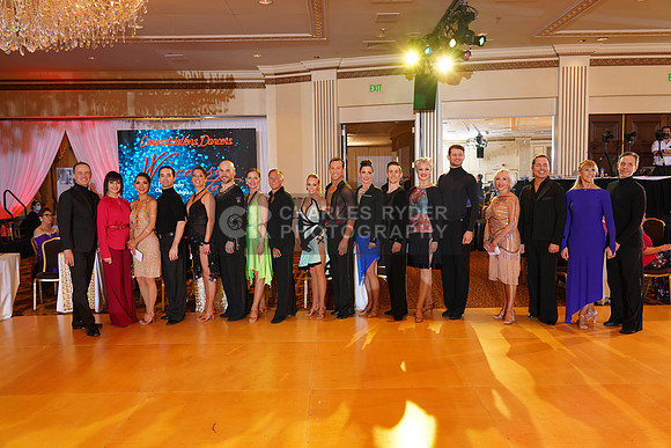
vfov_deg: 48.0
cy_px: 224
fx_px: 503
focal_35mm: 27
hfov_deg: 67.4
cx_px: 336
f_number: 4.5
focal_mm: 27
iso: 1600
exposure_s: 1/200
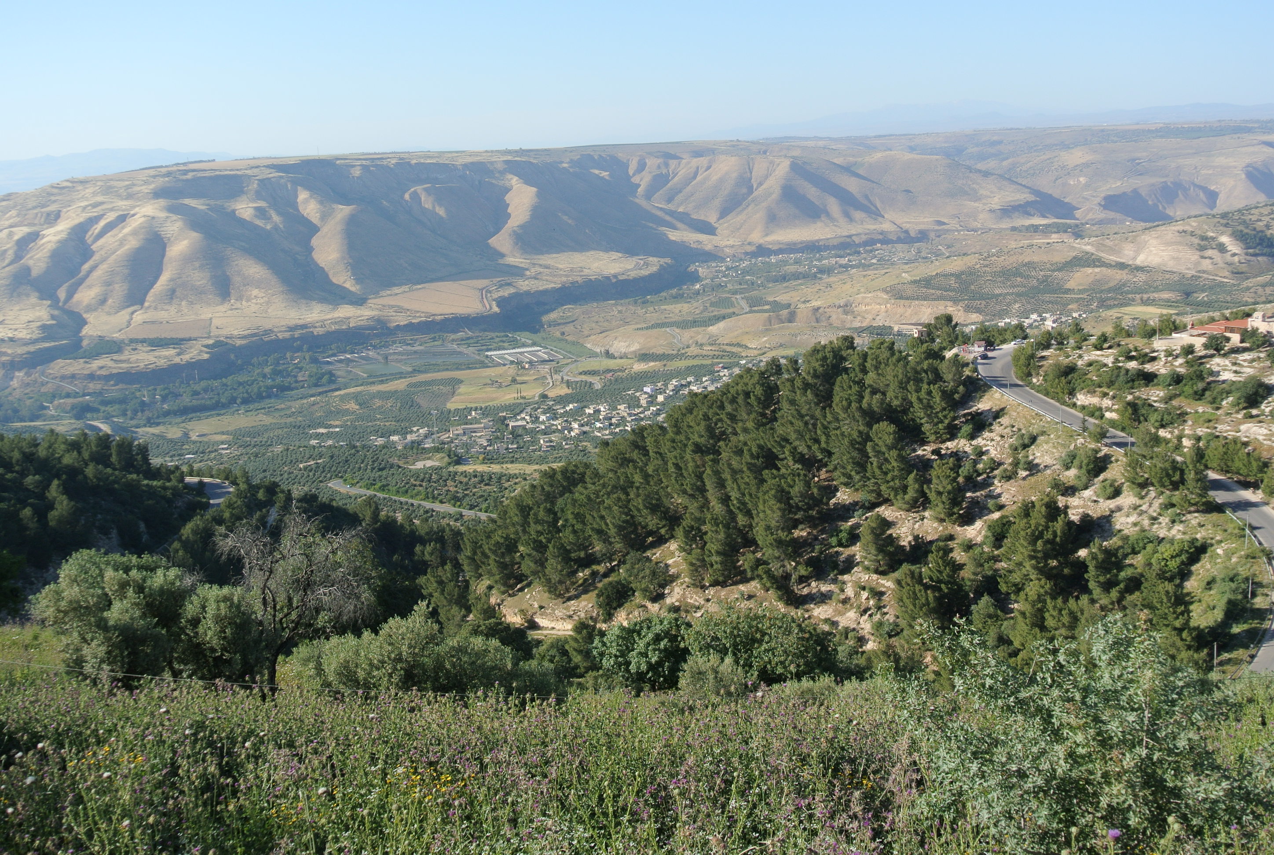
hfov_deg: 51.8
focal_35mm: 37
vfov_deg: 36.1
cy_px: 428
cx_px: 637
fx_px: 1312
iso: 100
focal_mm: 14
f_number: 5
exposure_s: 1/400
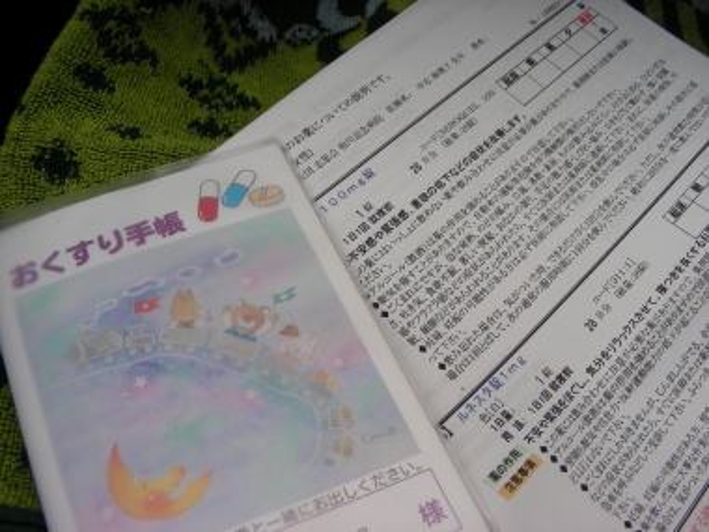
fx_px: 778
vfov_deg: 37.7
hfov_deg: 49.0
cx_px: 354
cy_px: 266
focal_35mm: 38
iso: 50
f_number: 3.5
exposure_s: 1/99
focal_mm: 6.3
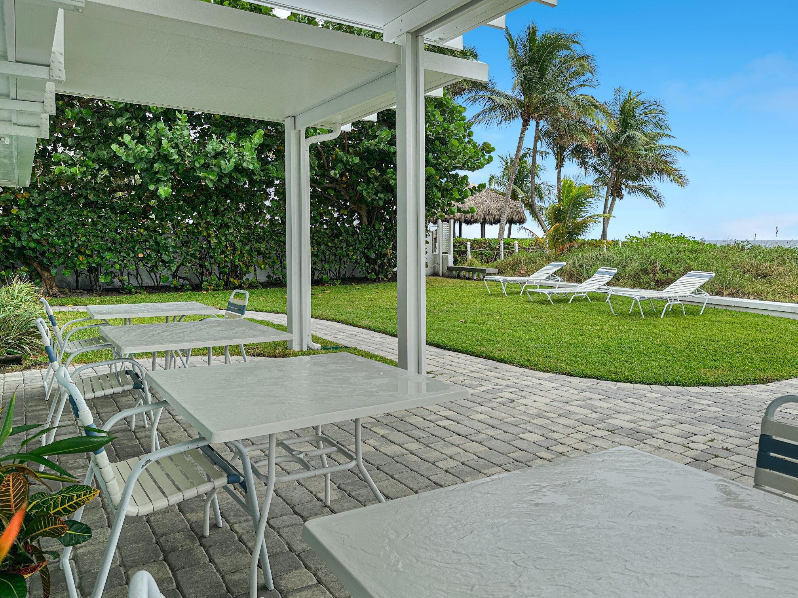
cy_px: 299
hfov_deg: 71.6
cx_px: 399
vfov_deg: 56.8
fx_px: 553
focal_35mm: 24
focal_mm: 6.86
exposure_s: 1/800
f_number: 1.8
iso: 80
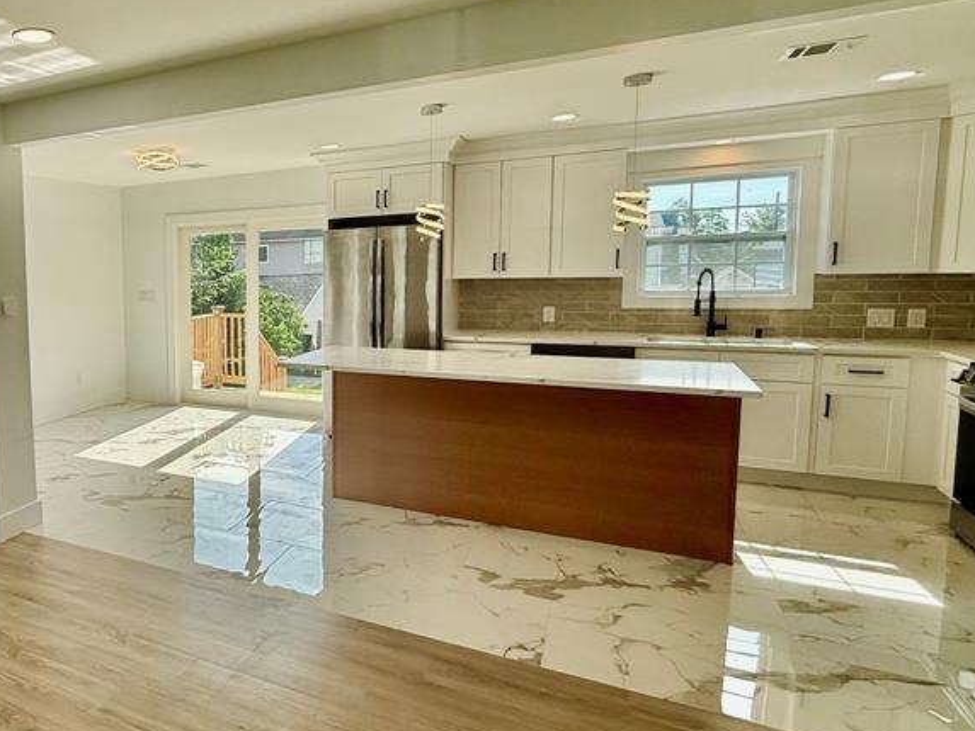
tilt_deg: -5.2
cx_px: 145
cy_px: 333
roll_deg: +1.9
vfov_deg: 54.8
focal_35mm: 25
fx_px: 704
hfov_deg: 61.3
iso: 50
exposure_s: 1/631
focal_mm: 2.22
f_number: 2.2
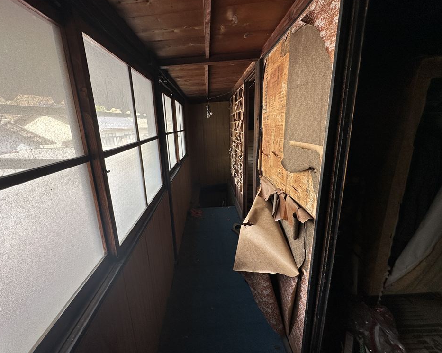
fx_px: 196
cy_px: 176
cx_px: 207
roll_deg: +2.1
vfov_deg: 84.0
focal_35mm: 15
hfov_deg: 96.7
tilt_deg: -13.6
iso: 64
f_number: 2.2
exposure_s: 1/99
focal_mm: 2.22
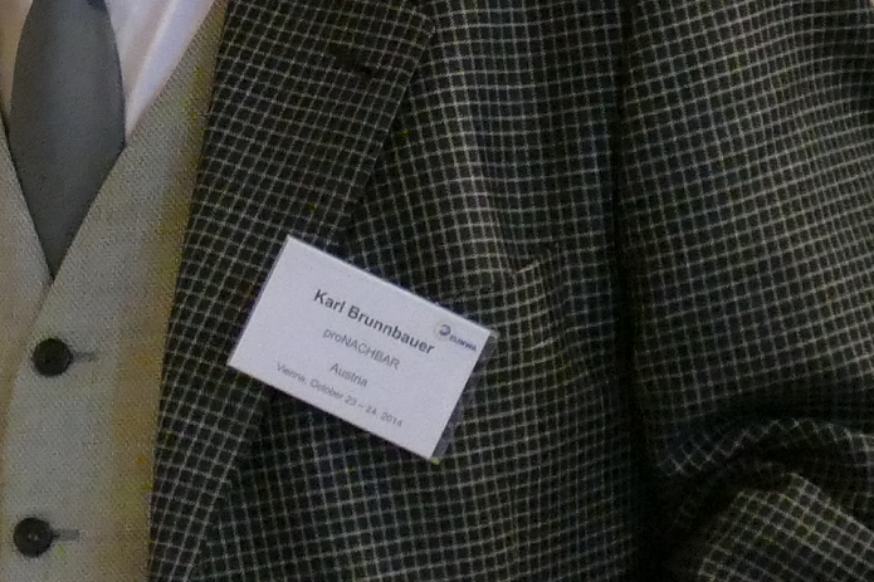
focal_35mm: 319
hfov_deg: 6.4
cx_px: -82
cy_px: -107
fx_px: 7742
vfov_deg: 4.3
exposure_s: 1/125
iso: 2000
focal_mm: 20.62
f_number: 3.5
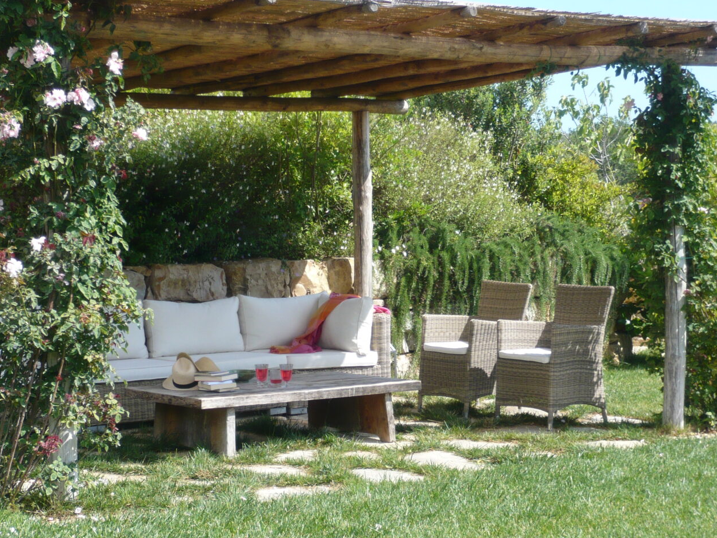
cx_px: 298
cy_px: 267
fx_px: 1698
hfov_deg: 23.8
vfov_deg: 18.0
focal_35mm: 82
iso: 100
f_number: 4.5
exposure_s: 1/320
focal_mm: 11.1
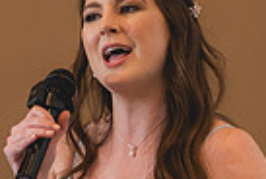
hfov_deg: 3.4
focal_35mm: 604
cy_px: 162
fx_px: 4473
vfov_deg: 2.3
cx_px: 128
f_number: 2.8
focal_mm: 143
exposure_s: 1/250
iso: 1000
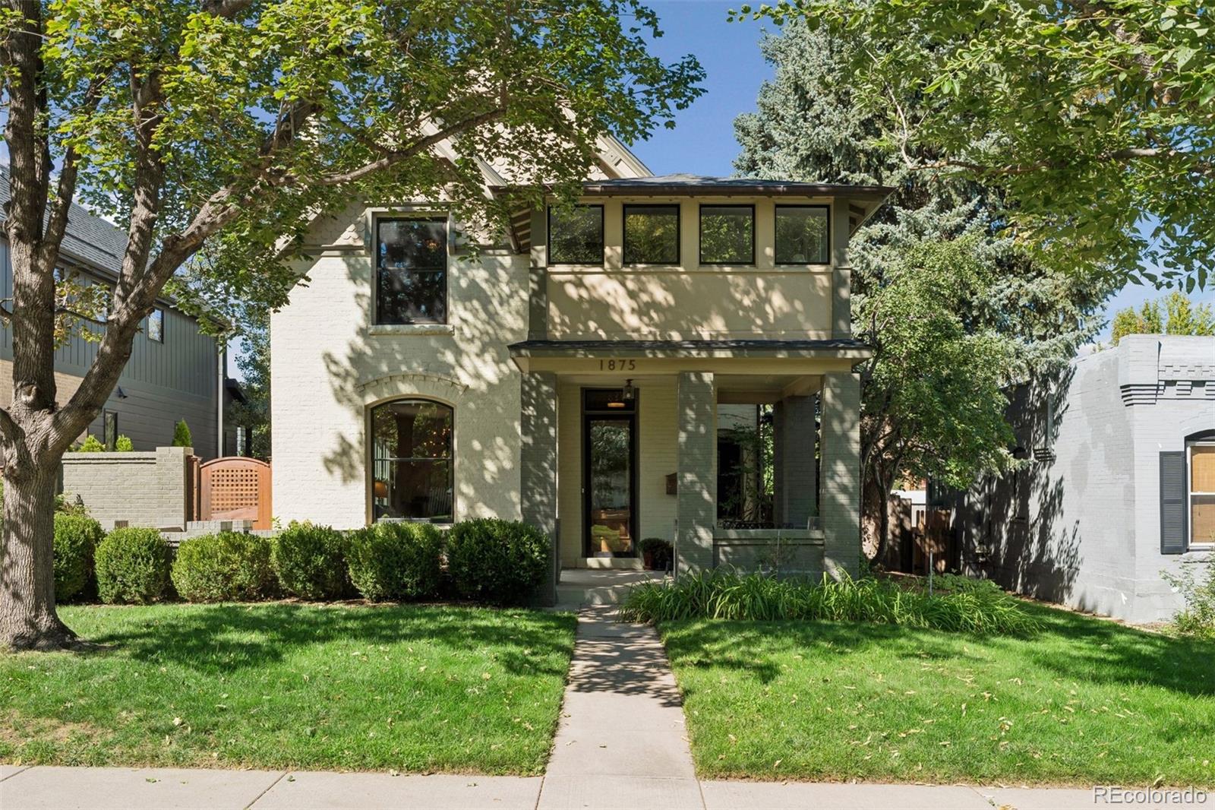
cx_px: 608
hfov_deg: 58.7
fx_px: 1080
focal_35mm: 32
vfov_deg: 41.1
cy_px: 405
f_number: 9
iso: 400
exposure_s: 1/400
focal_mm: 32
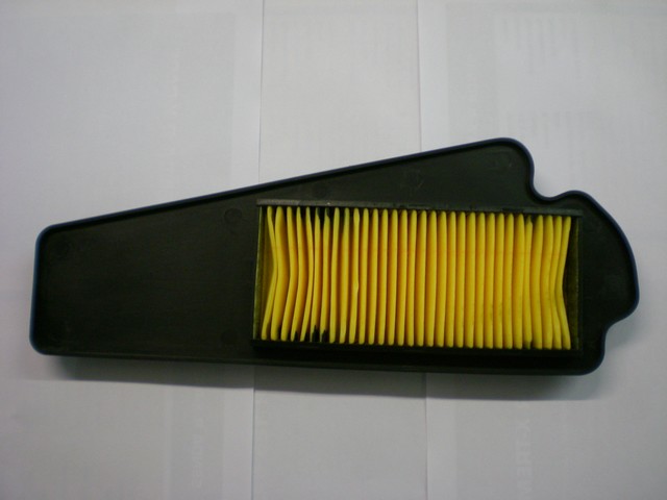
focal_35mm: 38
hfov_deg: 49.0
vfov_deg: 37.7
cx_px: 334
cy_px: 250
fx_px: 732
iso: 200
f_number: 3.1
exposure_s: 1/33.7
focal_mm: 6.3
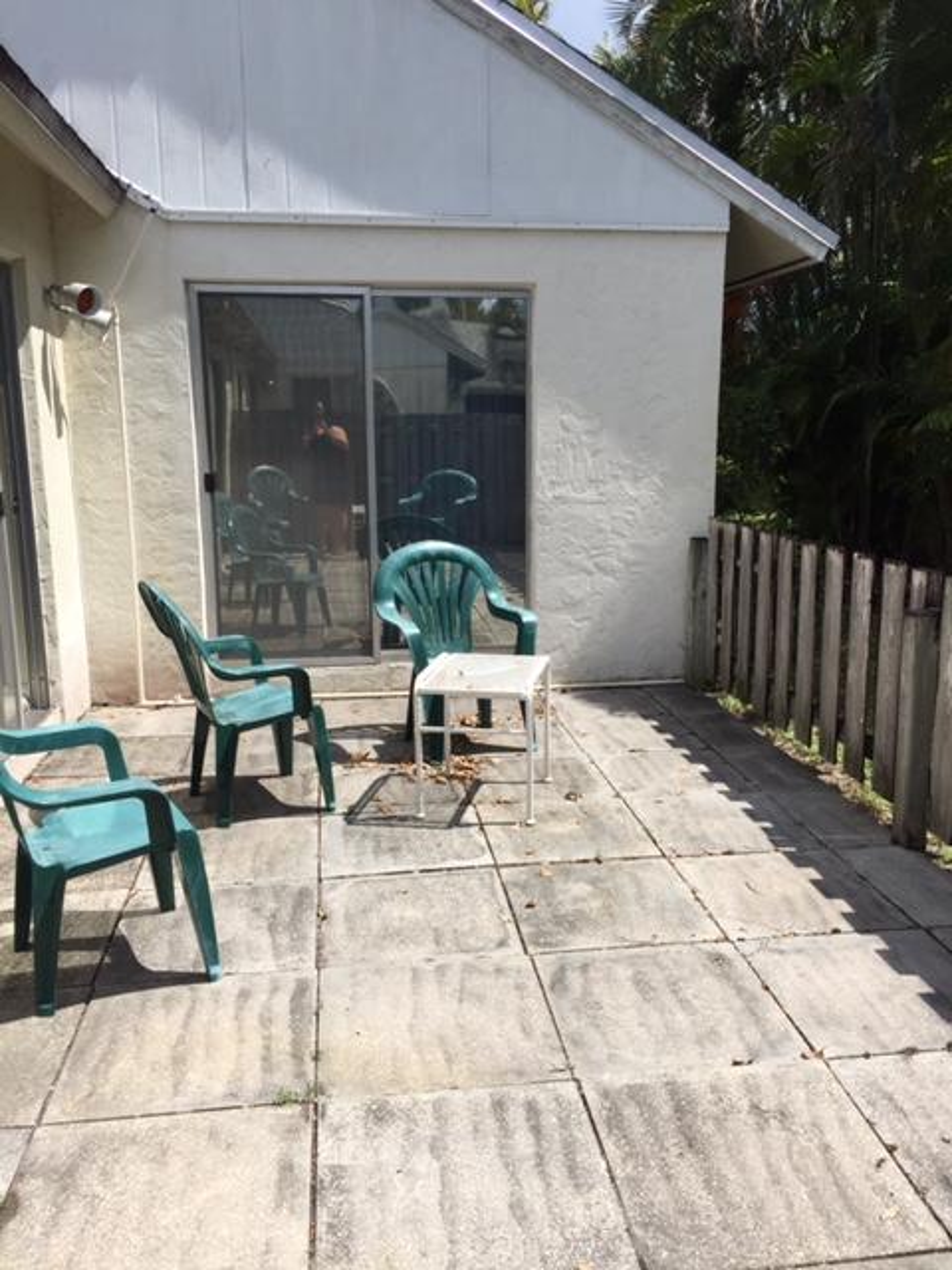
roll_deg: +1.5
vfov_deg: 61.7
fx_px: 1063
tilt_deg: -10.2
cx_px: 476
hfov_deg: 48.2
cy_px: 635
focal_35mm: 29
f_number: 2.2
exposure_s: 1/2326
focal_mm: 4.15
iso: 32
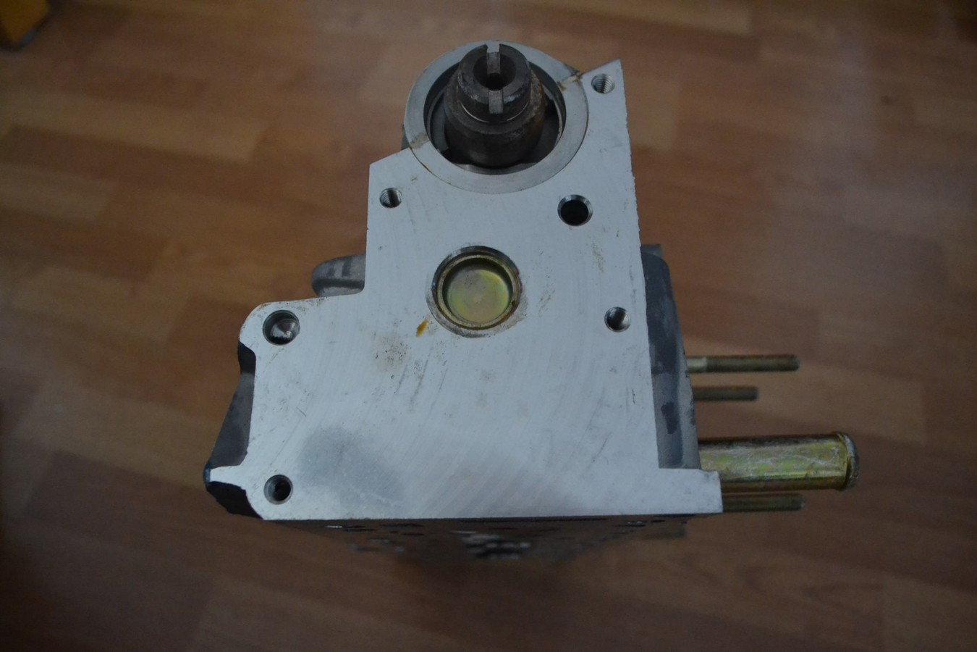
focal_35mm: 27
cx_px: 488
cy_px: 326
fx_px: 733
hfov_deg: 67.4
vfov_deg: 47.9
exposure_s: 1/30
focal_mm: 18
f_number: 3.5
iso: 3200
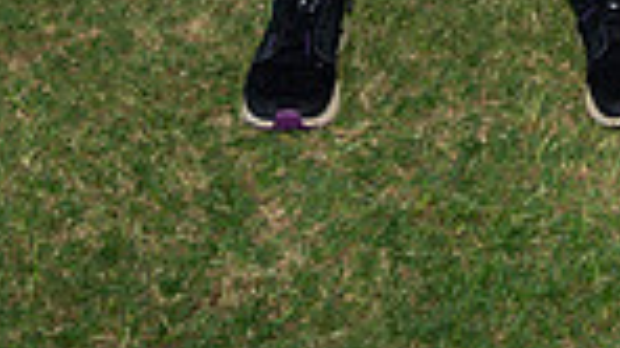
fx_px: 1774
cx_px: 469
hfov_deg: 19.7
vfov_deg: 9.6
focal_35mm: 108
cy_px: -553
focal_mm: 34
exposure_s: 1/400
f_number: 7.1
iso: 320
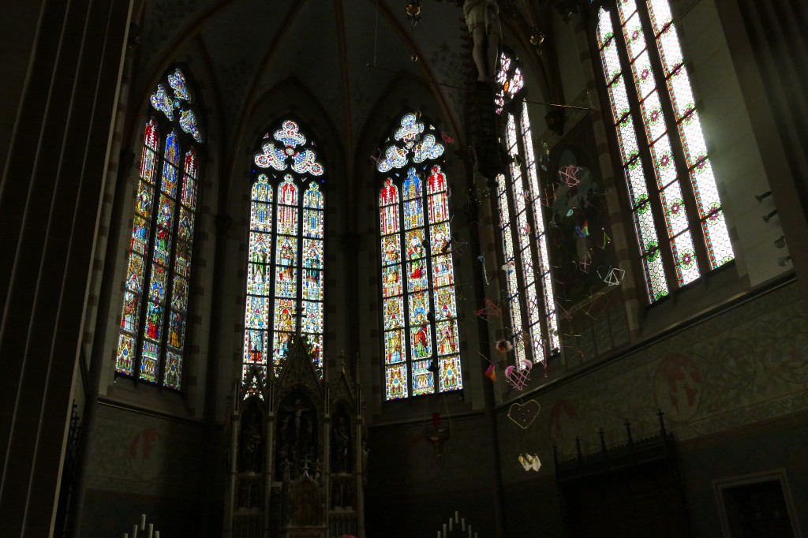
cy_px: 269
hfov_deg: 61.9
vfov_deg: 43.6
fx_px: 673
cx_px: 404
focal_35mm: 30
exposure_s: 1/2000
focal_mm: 11.1
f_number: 3.5
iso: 1250
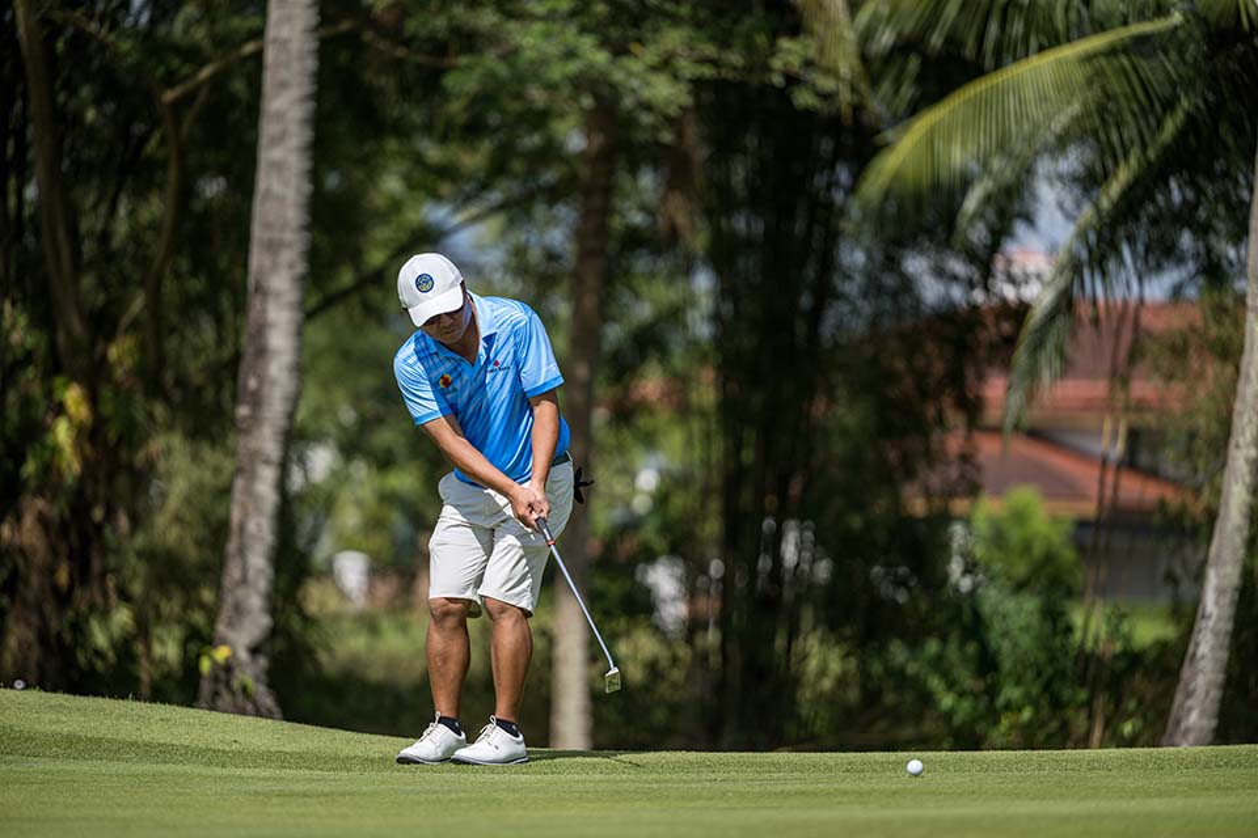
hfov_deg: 10.5
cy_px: 419
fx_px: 6814
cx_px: 629
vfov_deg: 7.0
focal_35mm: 195
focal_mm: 195
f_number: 2.8
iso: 220
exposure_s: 1/6400
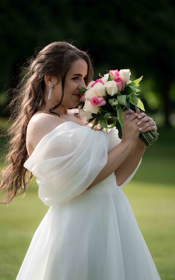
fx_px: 1534
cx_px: 86
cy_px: 140
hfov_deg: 6.5
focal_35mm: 201
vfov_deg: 10.4
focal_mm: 196
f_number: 4
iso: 100
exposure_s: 1/400
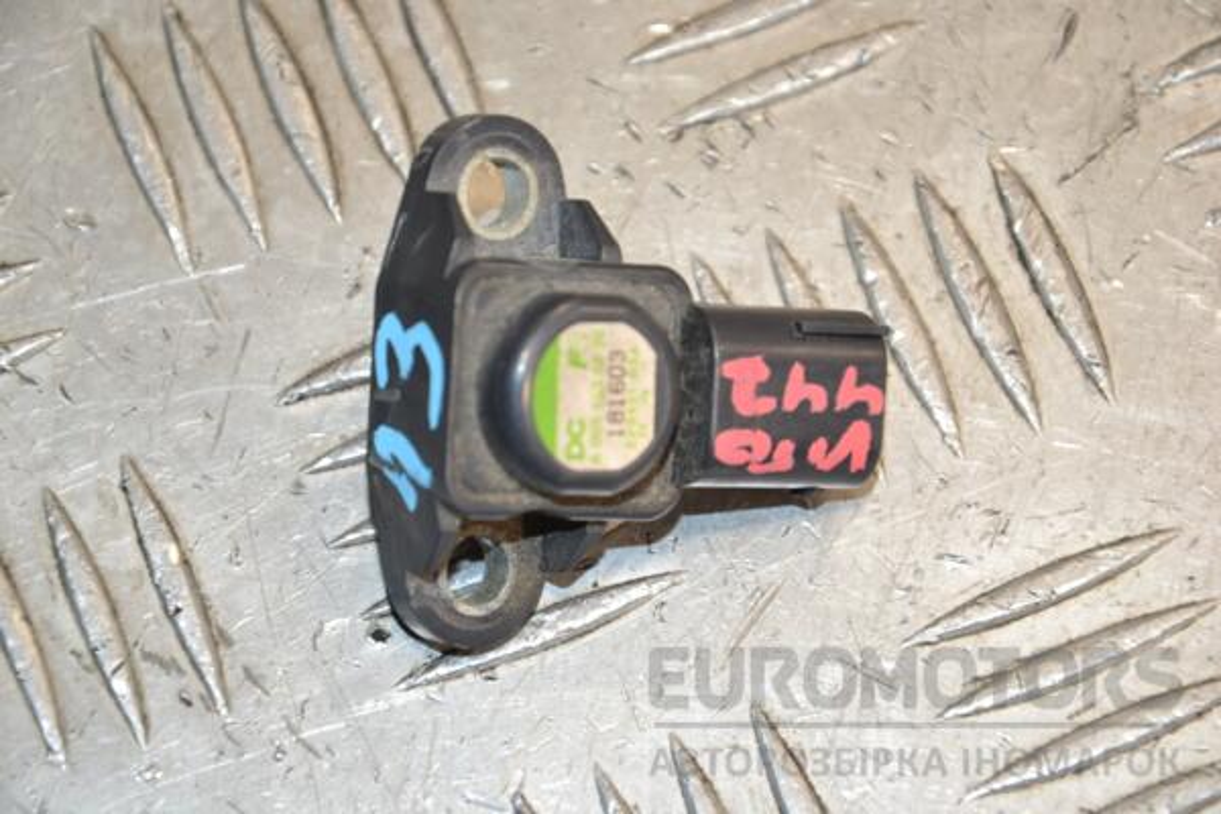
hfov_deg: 33.4
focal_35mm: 60
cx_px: 610
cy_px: 407
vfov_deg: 22.6
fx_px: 2035
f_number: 4.8
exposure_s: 1/160
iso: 800
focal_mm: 40
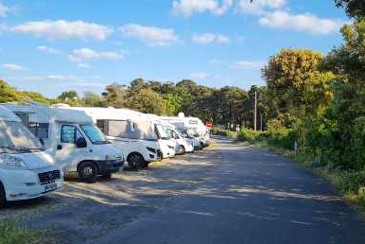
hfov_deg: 65.4
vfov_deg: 46.5
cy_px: 121
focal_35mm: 28
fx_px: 284
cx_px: 183
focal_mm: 5.4
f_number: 1.8
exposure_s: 1/1268
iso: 50
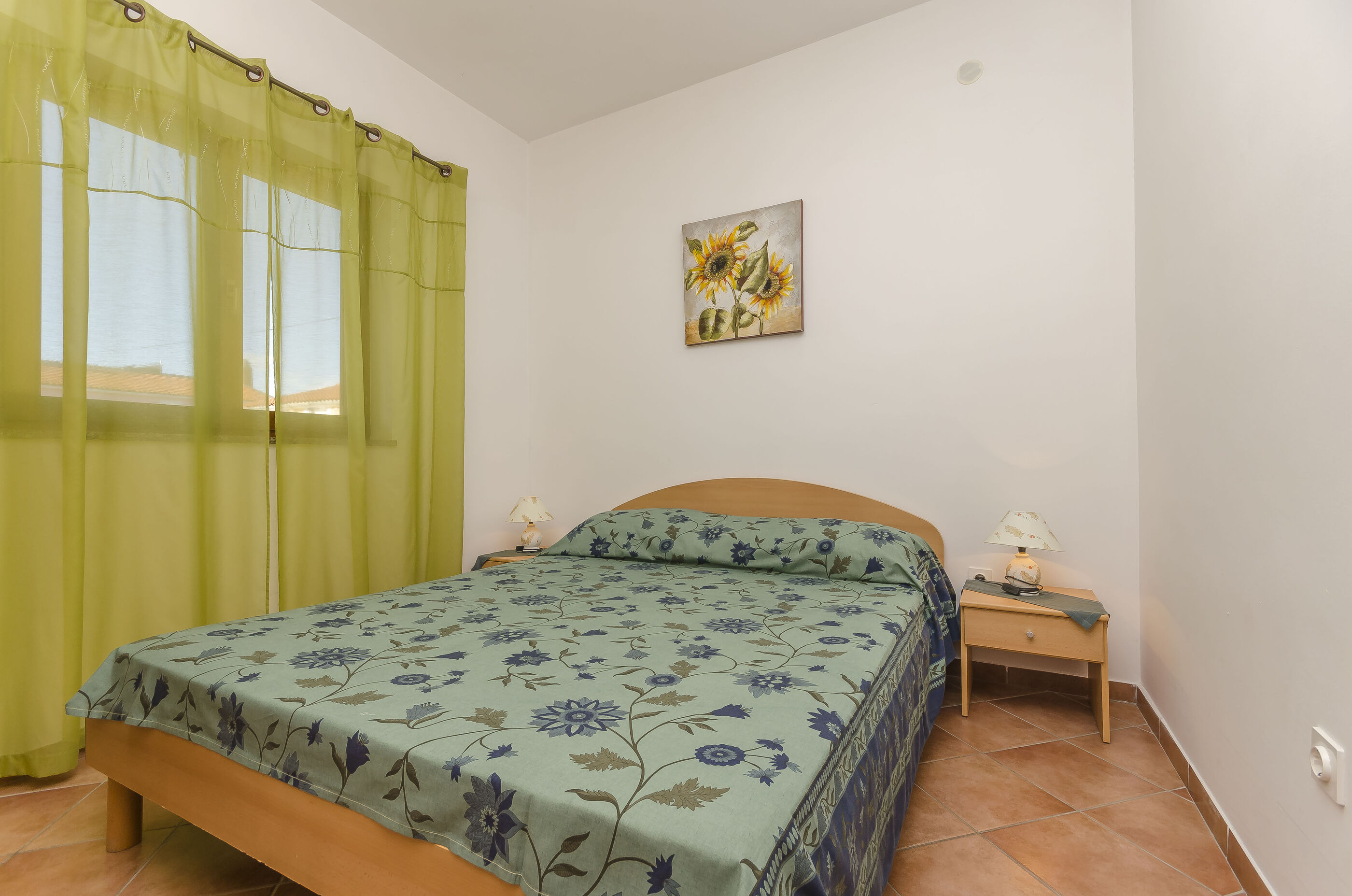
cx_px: 676
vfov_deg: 77.1
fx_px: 562
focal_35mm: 15
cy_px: 448
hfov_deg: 100.5
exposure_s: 1/100
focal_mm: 10
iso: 100
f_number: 8
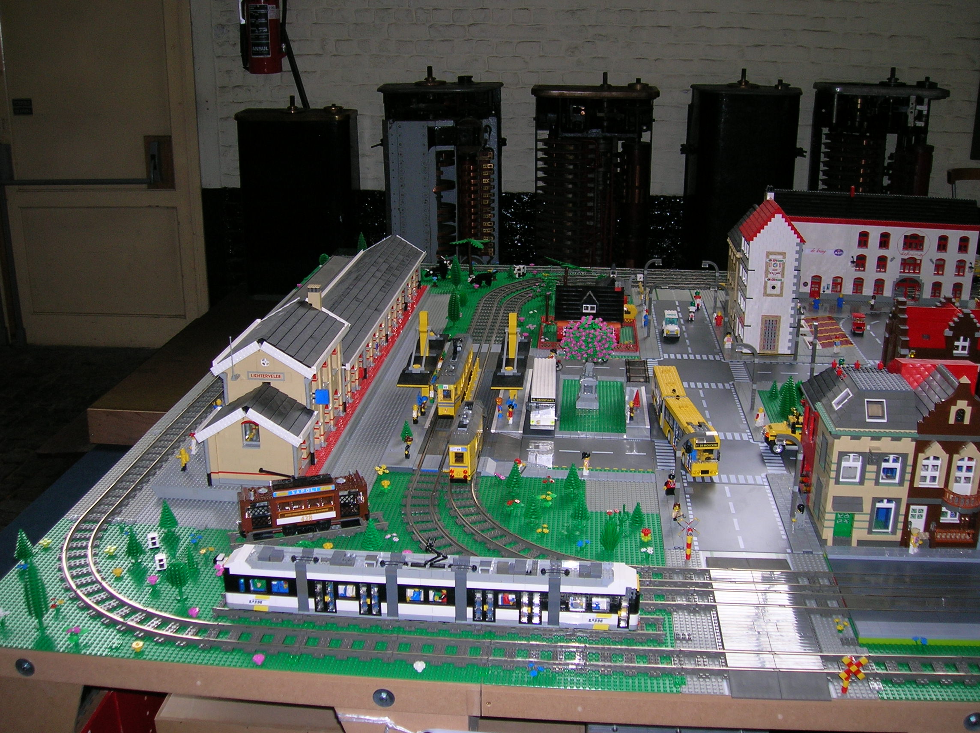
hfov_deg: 51.4
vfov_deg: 39.6
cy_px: 366
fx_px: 1018
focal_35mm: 36
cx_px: 490
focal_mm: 6
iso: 57
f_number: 2.9
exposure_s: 1/60.1
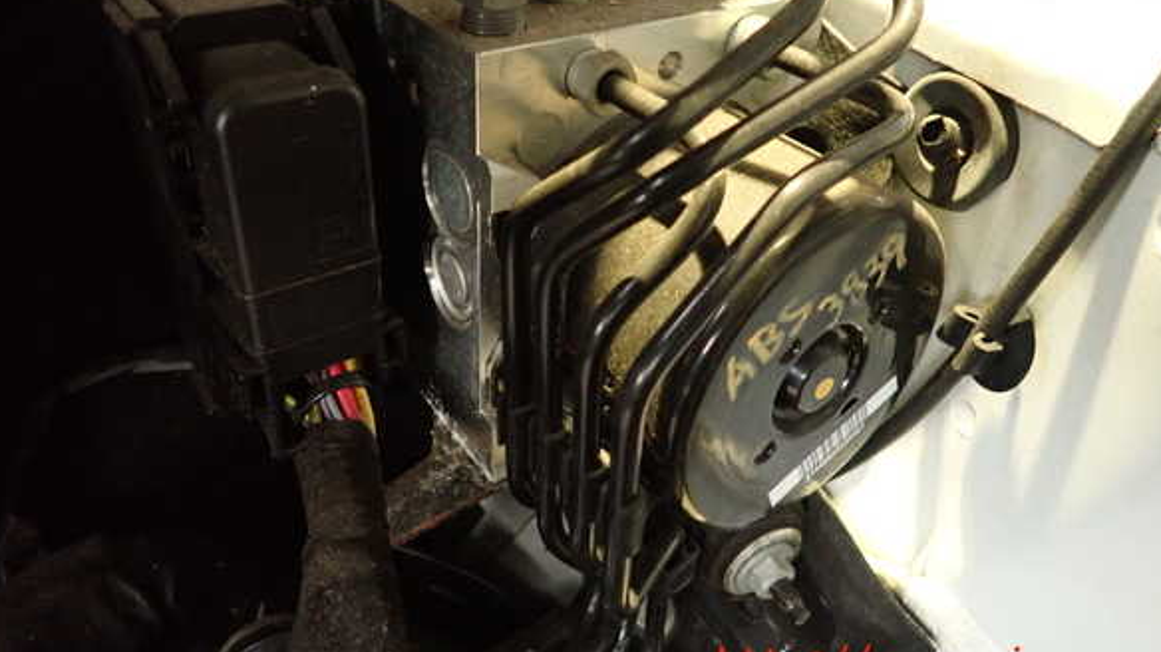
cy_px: 244
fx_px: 862
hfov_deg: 67.9
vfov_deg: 41.2
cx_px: 571
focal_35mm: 28
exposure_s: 1/15
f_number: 2
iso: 800
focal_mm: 4.5
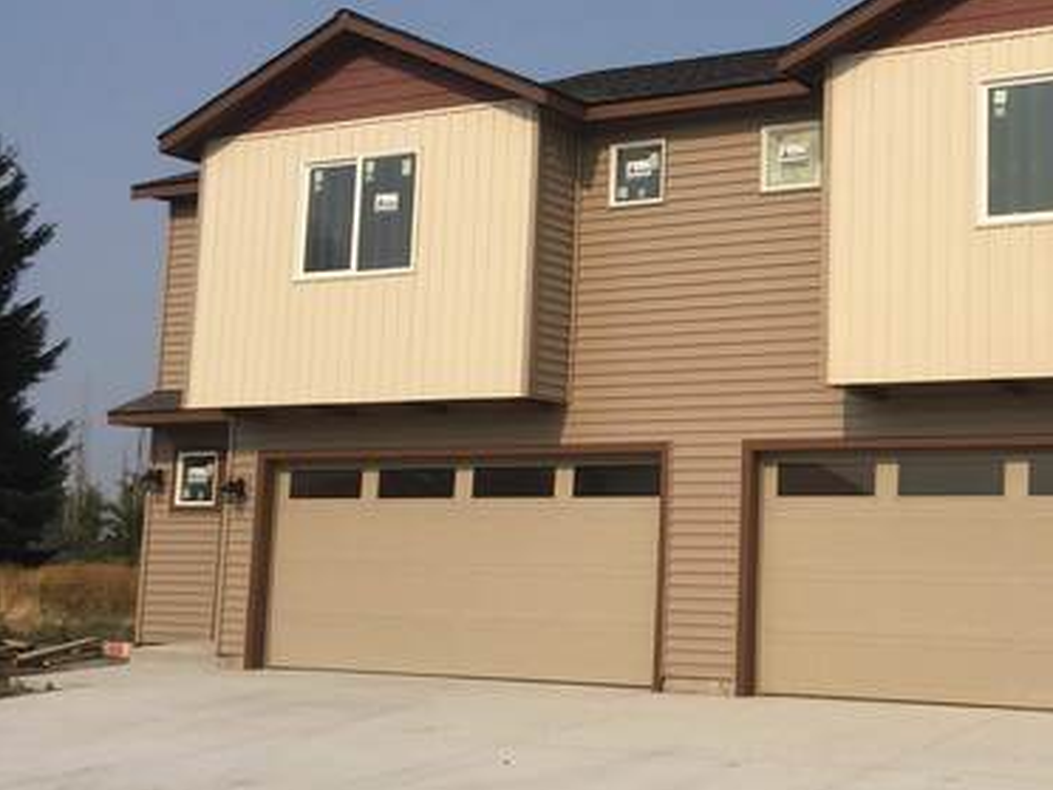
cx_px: 893
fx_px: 1582
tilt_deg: +8.6
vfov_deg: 28.0
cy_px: 343
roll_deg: -1.5
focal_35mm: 52
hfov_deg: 35.2
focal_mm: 4.15
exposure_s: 1/3597
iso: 32
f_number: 2.2
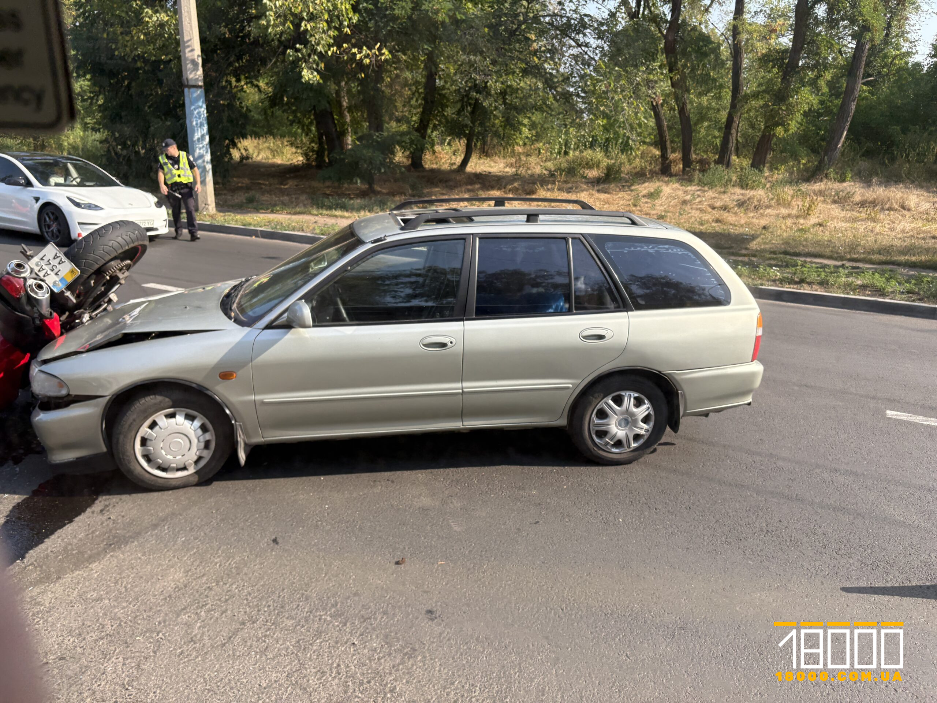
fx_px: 704
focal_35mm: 26
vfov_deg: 53.1
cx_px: 468
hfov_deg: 67.3
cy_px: 352
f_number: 1.6
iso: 50
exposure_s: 1/641
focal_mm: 5.96
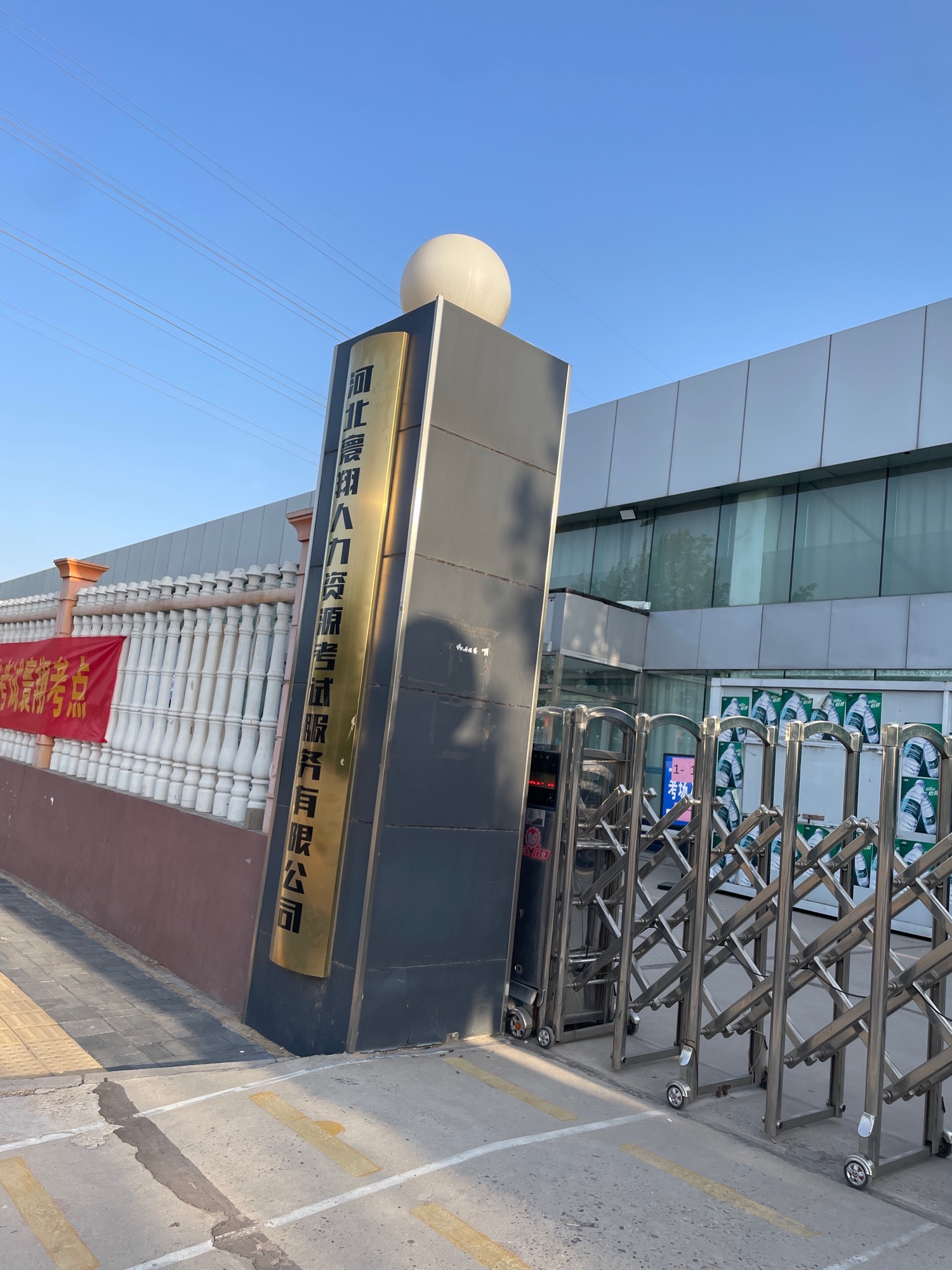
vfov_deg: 67.3
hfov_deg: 53.1
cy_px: 635
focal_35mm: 26
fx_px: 953
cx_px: 476
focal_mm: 4.2
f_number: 1.6
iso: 32
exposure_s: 1/1195
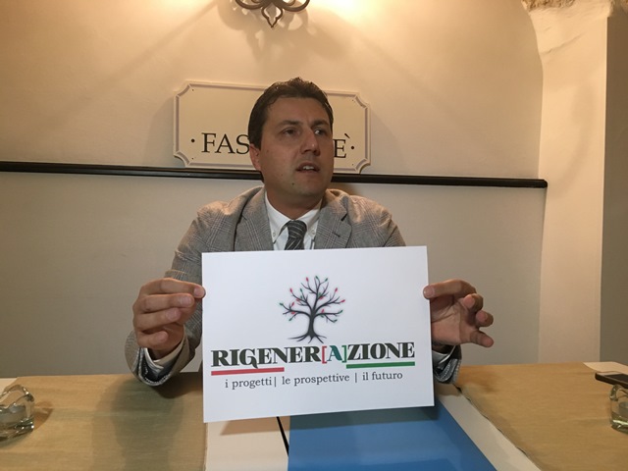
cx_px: 314
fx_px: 526
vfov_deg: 48.2
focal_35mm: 29
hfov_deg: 61.7
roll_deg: -0.7
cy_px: 236
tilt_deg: -0.6
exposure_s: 1/33
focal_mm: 4.15
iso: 160
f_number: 2.2
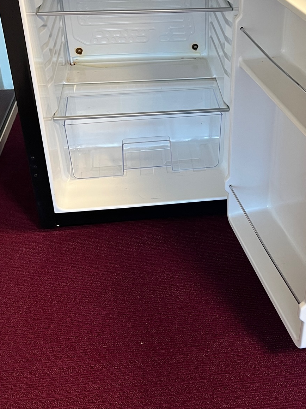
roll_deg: -0.2
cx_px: 218
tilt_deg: -29.6
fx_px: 542
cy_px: 122
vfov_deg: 40.5
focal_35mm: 46
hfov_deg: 31.1
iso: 125
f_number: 1.6
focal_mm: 5.1
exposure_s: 1/50
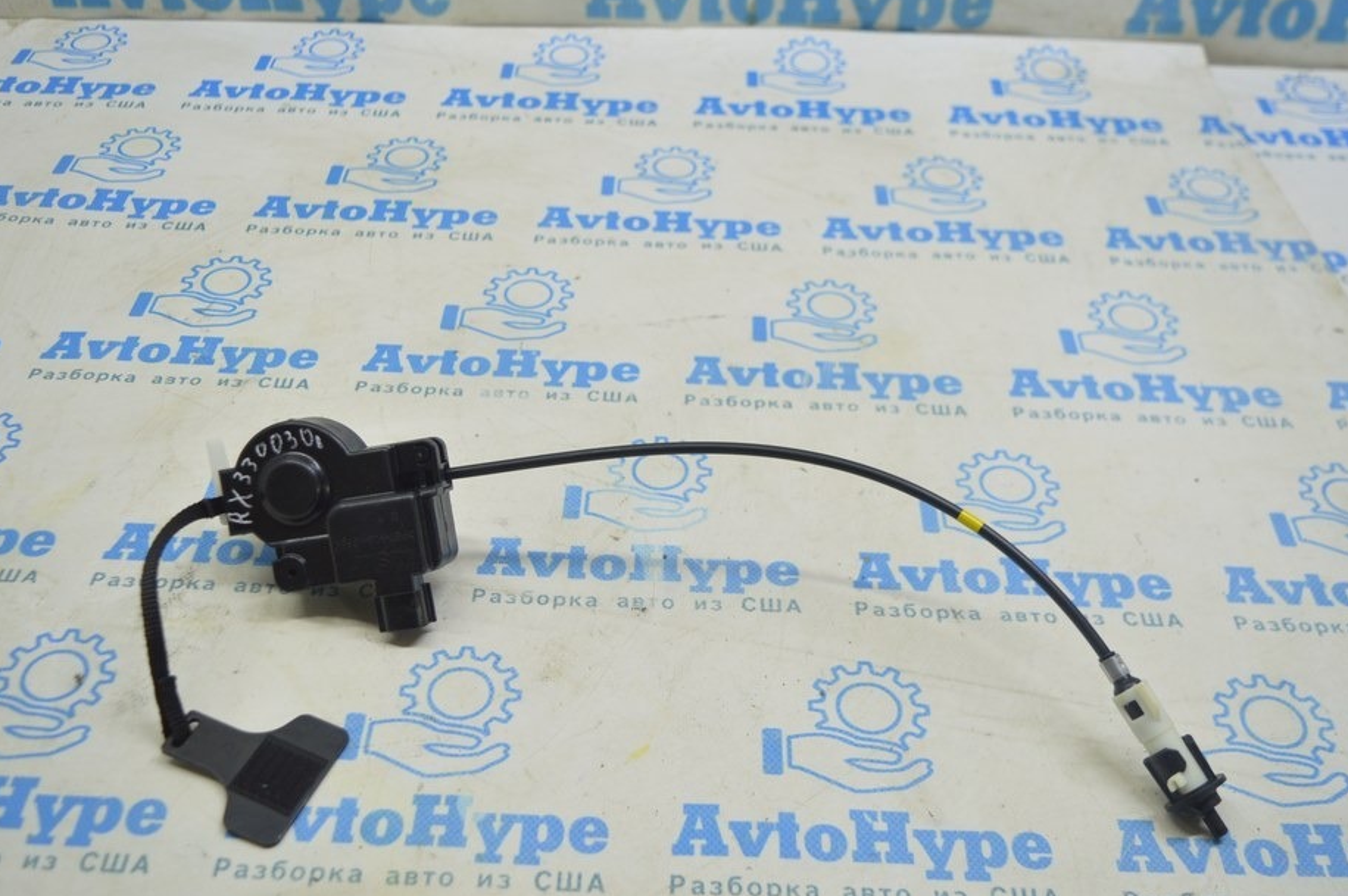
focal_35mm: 39
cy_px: 460
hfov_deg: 50.1
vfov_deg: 34.5
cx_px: 649
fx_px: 1442
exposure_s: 1/50
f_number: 3.8
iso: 400
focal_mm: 23
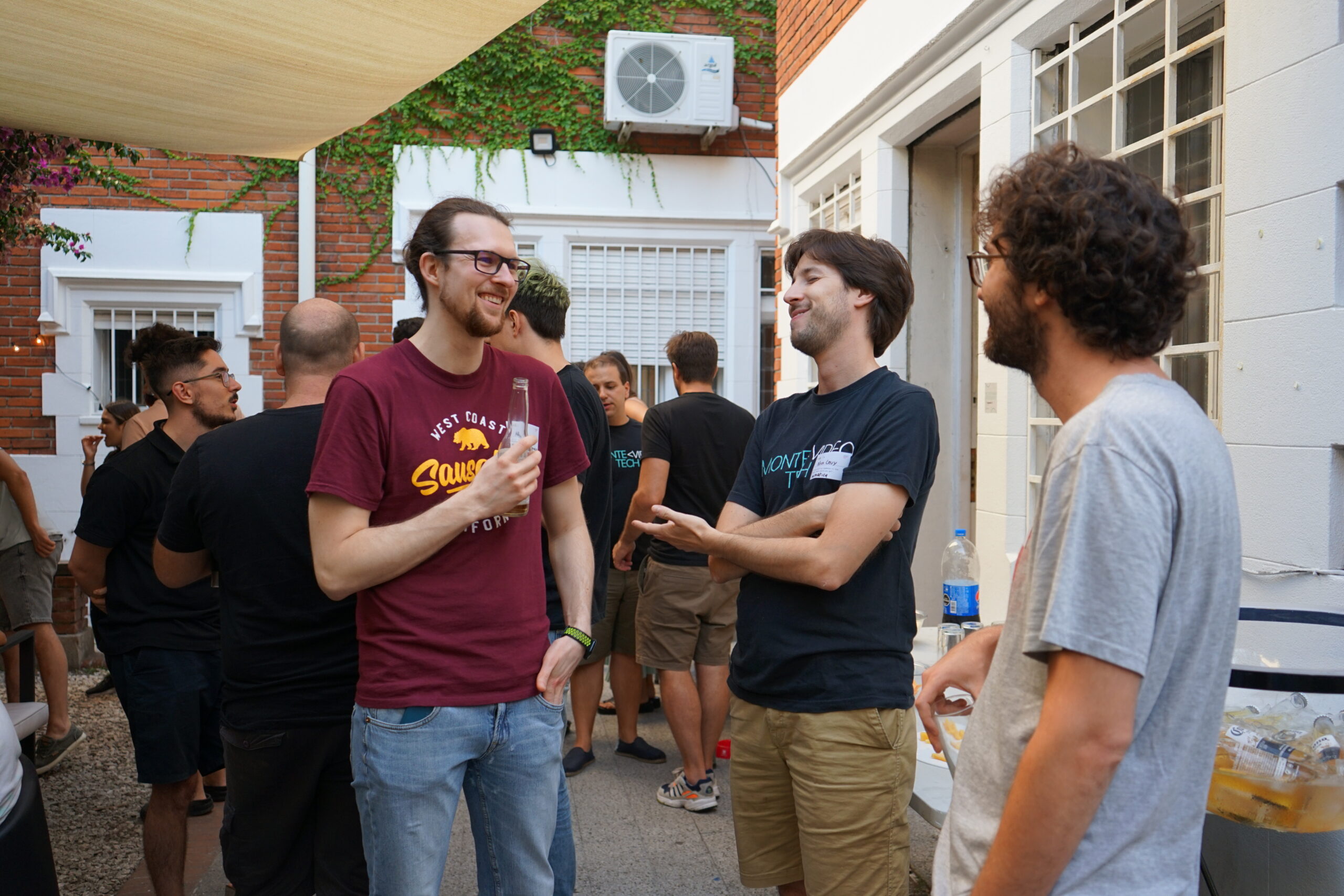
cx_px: 672
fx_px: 1232
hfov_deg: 57.2
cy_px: 448
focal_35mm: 33
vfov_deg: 40.0
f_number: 4
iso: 400
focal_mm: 33
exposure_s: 1/160
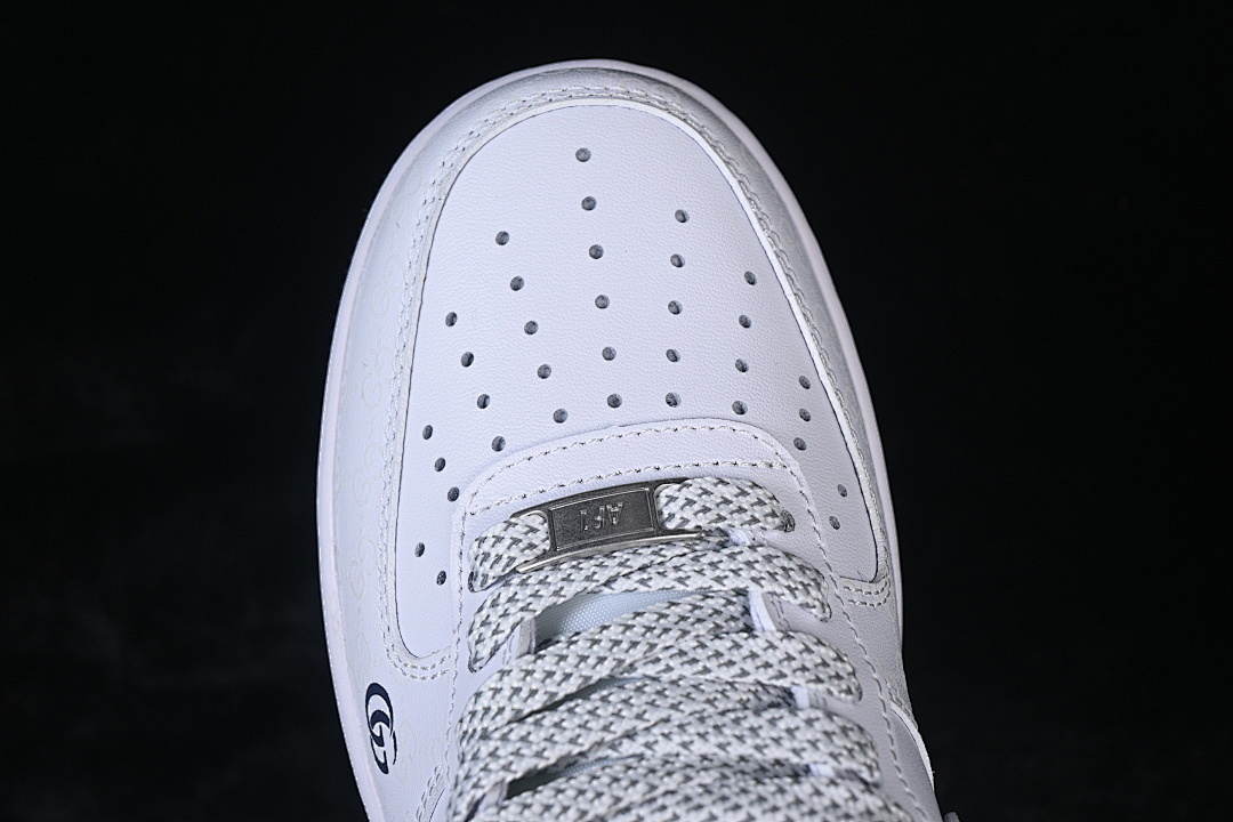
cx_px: 616
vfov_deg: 18.2
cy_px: 411
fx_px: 2569
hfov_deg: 27.0
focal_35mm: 75
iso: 160
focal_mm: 50
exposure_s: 1/100
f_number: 7.1
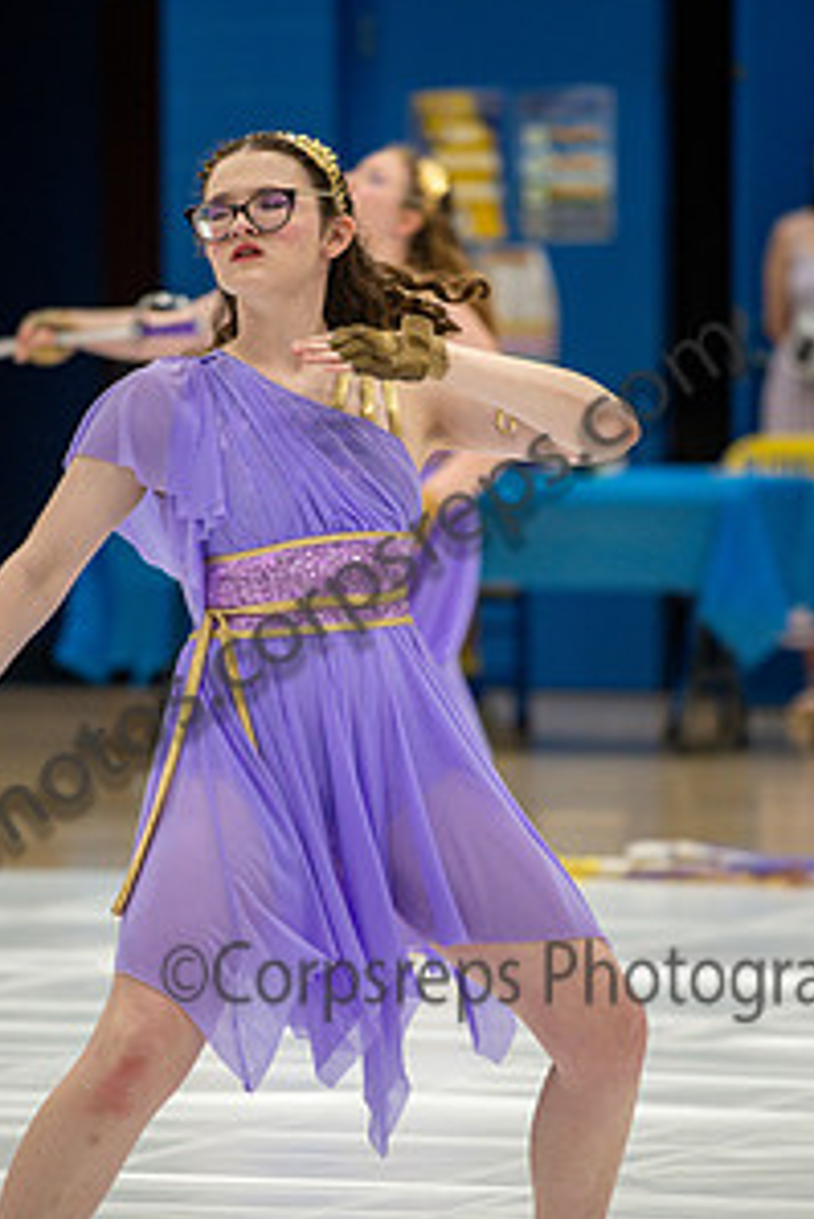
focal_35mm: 302
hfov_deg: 4.6
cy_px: 601
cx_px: 380
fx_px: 10230
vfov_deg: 6.8
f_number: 4
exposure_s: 1/500
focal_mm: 200
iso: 3200
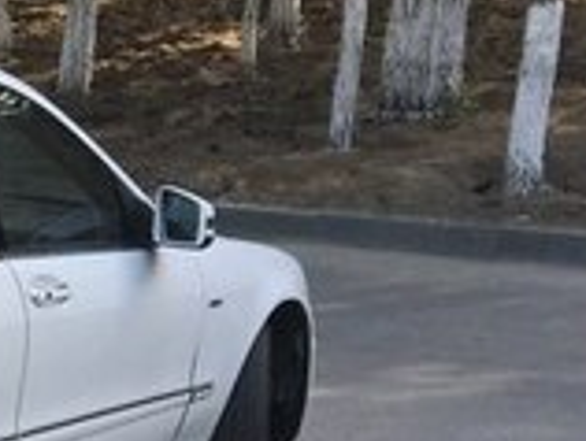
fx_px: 2051
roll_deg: -2.4
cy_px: 602
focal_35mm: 121
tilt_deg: -13.9
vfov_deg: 11.9
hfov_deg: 14.2
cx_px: -493
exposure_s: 1/361
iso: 25
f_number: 2.2
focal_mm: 4.15
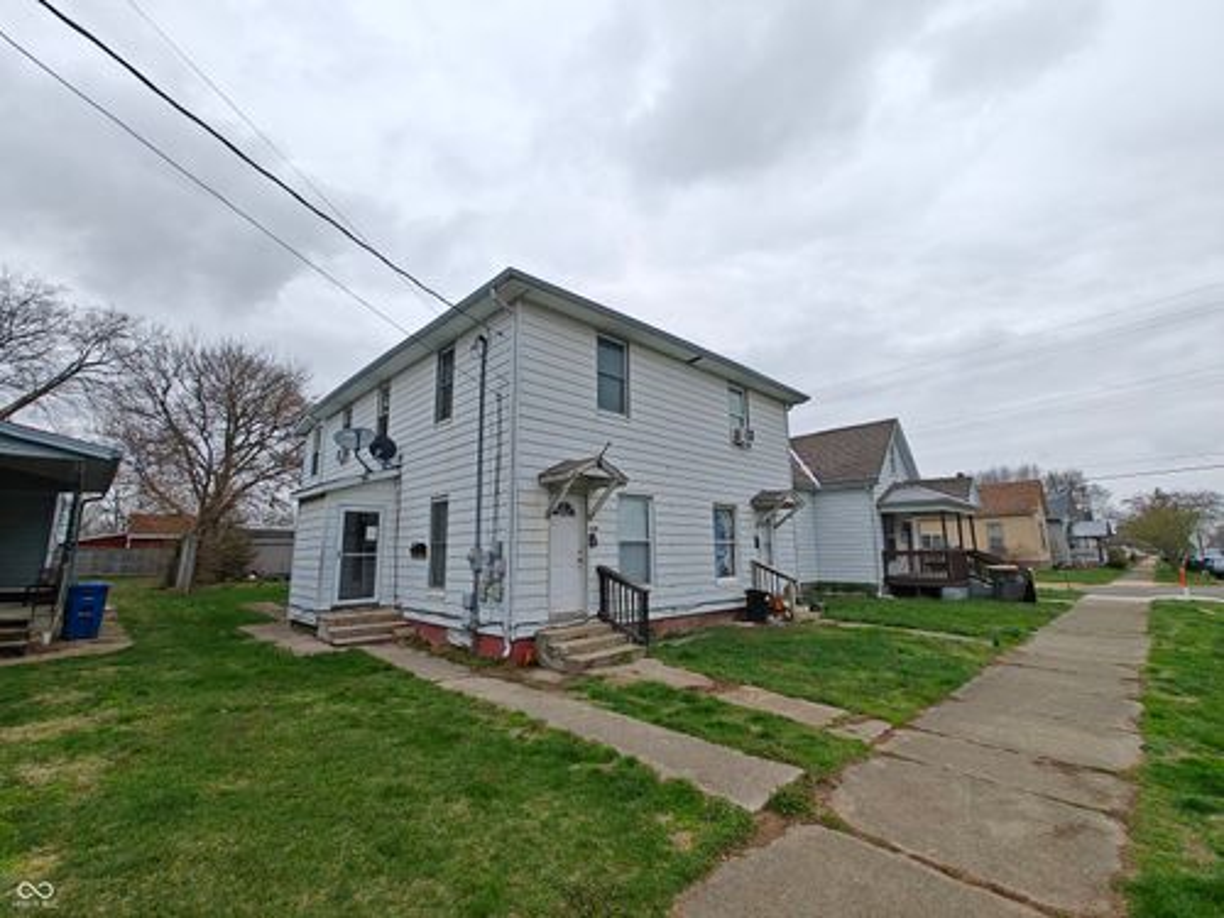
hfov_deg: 102.1
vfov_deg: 85.7
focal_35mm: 14
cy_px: 459
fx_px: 495
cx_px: 612
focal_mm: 2.59
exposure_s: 1/275
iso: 64
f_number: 2.2
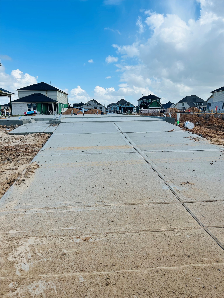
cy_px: 149
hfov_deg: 53.1
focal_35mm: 26
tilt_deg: -9.7
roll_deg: +0.3
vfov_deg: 67.3
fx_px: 224
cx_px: 112
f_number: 1.5
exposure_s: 1/3704
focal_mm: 5.7
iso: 50
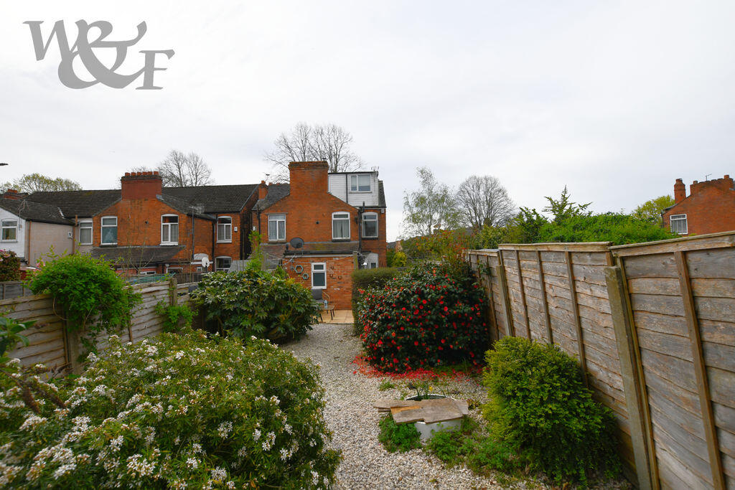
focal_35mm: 15
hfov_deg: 100.4
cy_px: 245
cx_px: 368
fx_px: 306
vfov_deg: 77.3
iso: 100
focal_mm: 10
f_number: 8
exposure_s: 1/250
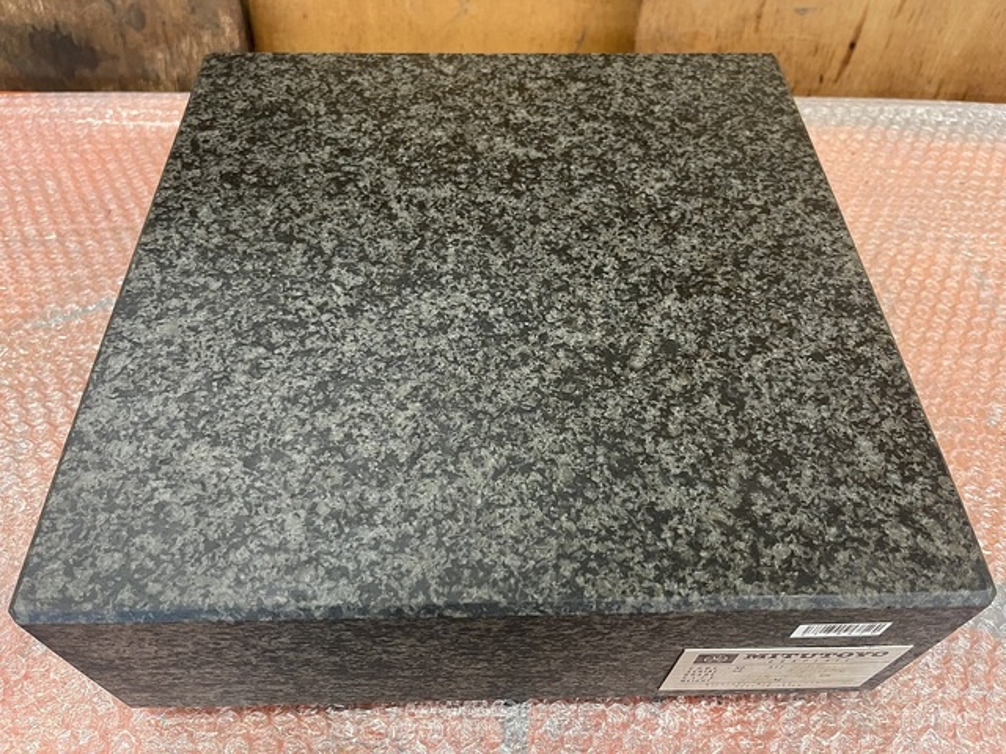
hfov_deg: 67.3
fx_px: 756
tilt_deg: -54.3
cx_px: 503
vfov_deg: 53.1
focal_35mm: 26
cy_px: 377
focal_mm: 5.1
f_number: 1.6
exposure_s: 1/60
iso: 250
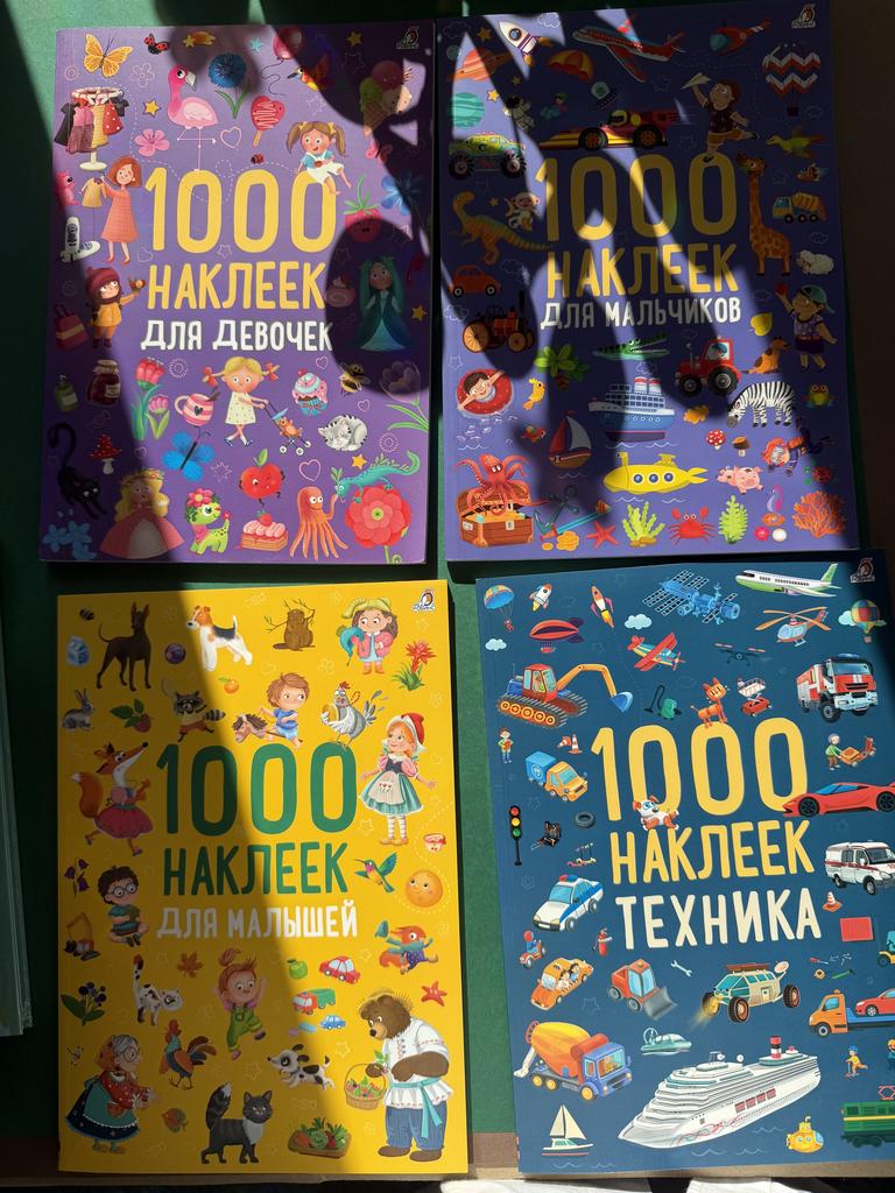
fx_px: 827
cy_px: 596
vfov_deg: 71.6
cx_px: 448
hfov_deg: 56.8
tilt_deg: -78.8
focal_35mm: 24
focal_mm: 6.76
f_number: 1.78
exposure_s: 1/4405
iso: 80
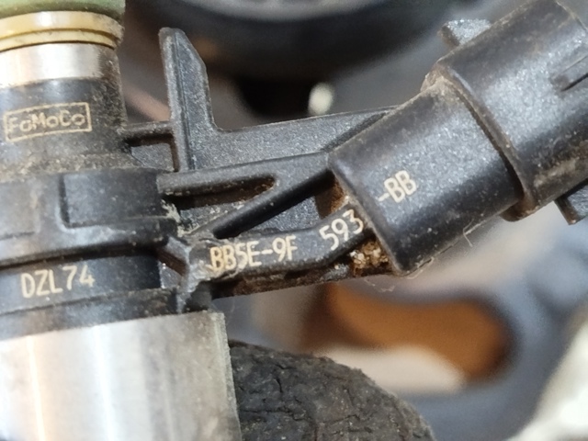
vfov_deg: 20.4
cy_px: 220
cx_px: 294
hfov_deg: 27.0
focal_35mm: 72
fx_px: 1223
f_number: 1.7
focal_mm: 5.31
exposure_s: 1/17
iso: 500
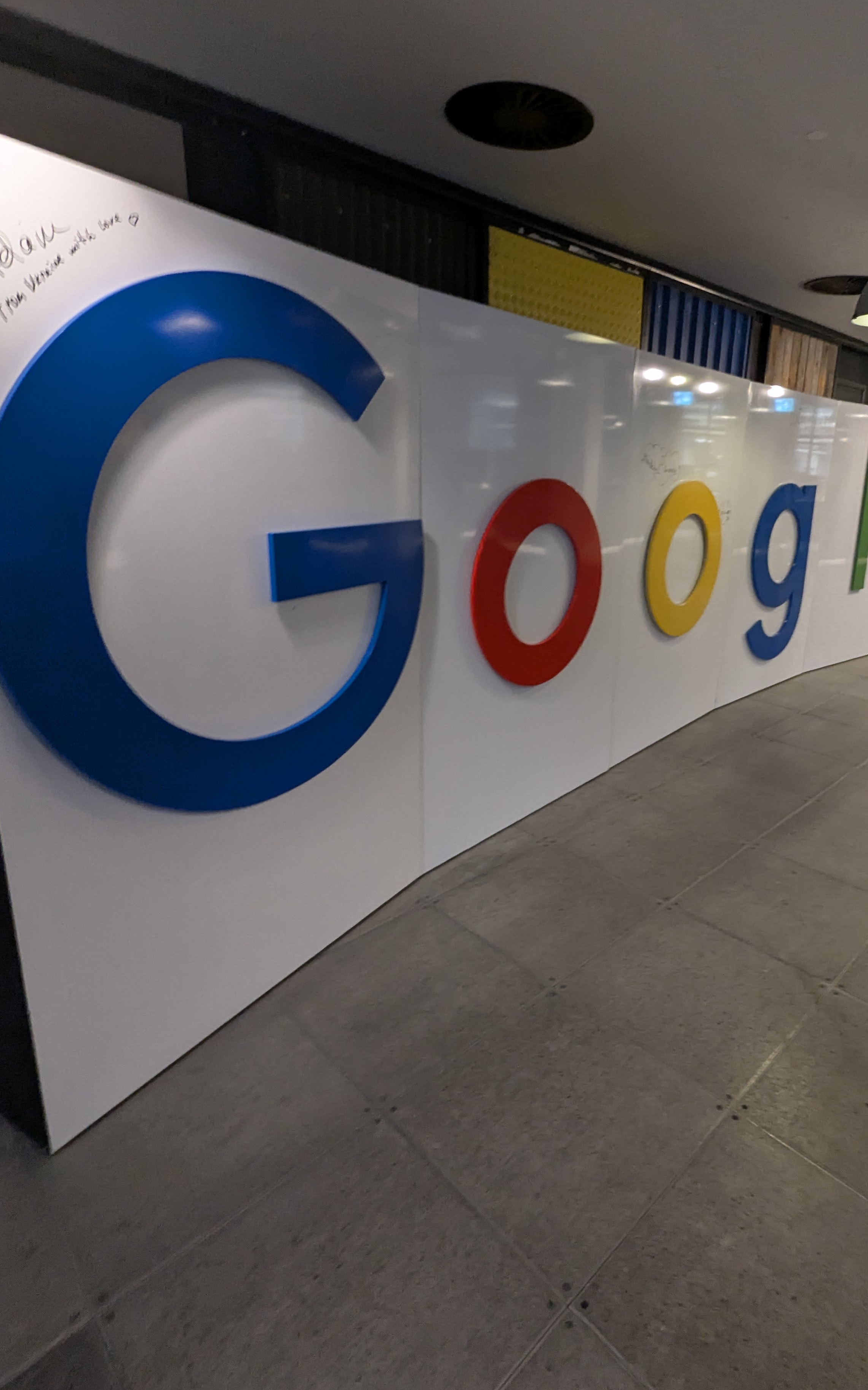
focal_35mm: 19
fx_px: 719
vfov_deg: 87.8
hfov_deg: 61.0
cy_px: 641
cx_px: 566
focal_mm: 2.35
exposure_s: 1/33.3
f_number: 2.2
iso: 300
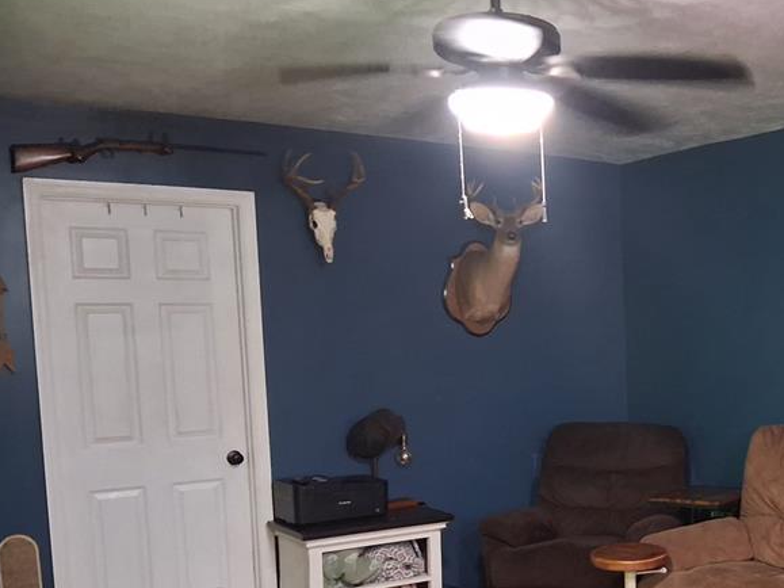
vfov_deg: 31.0
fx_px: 1042
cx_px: 682
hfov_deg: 38.8
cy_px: 436
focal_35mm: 46
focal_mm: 3.98
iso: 500
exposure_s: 1/30
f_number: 1.8
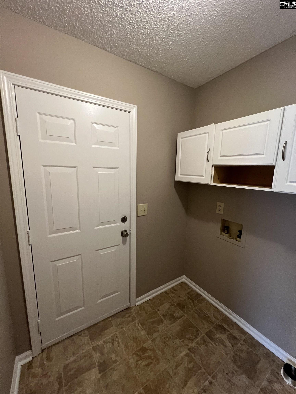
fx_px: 148
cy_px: 197
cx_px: 148
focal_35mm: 13
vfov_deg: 106.2
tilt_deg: -10.2
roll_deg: -0.2
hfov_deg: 89.9
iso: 500
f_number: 1.8
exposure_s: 1/60
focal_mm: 1.57
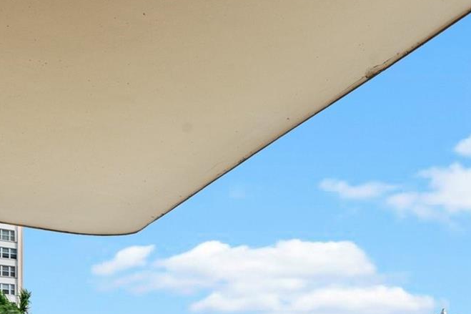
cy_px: 372
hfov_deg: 53.0
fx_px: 445
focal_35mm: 34
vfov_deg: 32.5
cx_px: 360
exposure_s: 1/500
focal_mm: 14
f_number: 8
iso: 200
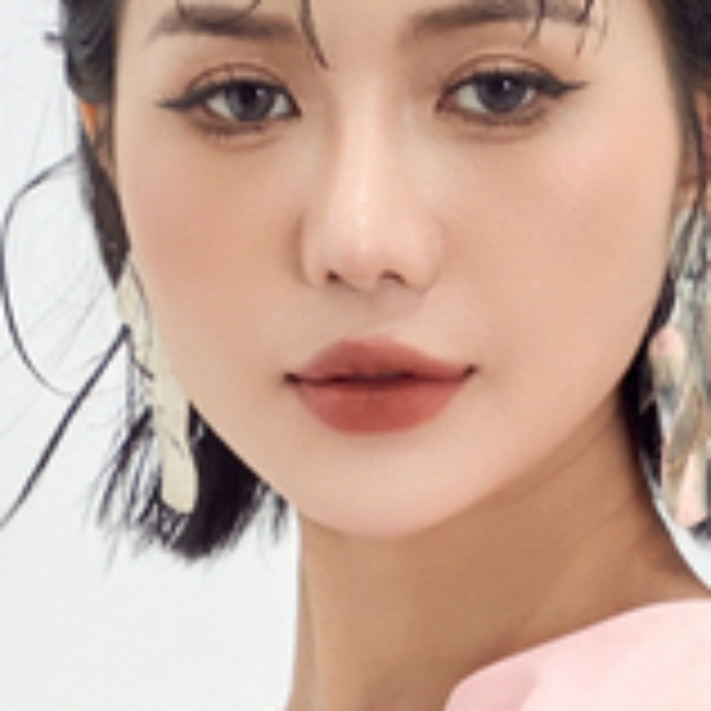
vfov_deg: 3.1
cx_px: 178
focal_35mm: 560
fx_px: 13013
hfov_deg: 3.1
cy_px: 2099
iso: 320
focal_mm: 70
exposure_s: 1/160
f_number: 4
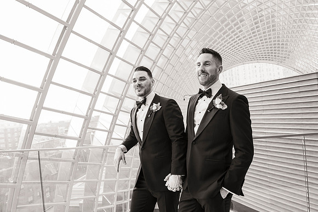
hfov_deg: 73.7
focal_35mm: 24
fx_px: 212
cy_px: 106
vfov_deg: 53.2
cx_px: 159
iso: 1600
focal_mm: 24
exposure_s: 1/100
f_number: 8
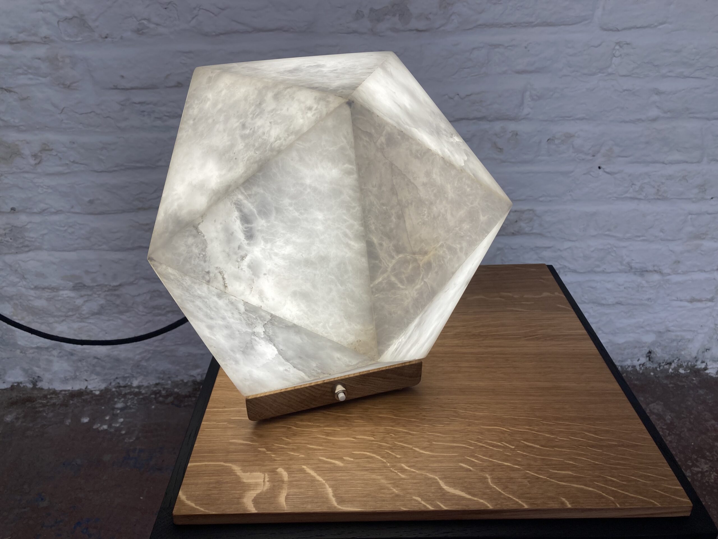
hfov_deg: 63.4
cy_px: 270
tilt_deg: -27.8
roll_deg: +1.1
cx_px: 359
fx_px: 581
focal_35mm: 28
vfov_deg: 49.7
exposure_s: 1/123
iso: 20
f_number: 1.8
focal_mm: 3.99
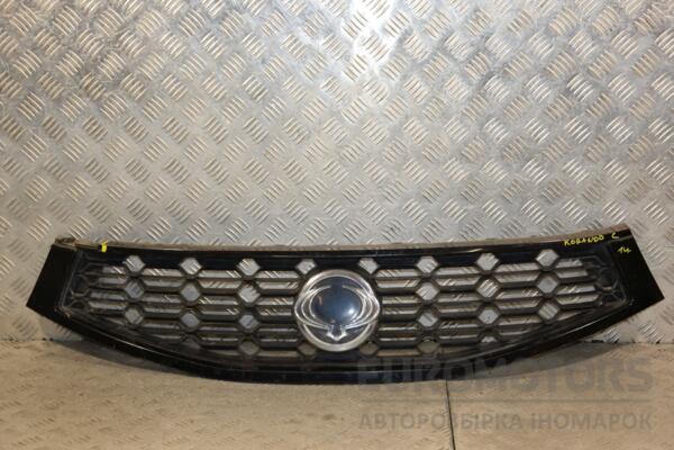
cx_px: 337
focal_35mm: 68
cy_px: 225
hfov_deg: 29.9
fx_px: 1264
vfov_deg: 20.2
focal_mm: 45
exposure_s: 1/200
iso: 800
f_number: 4.8
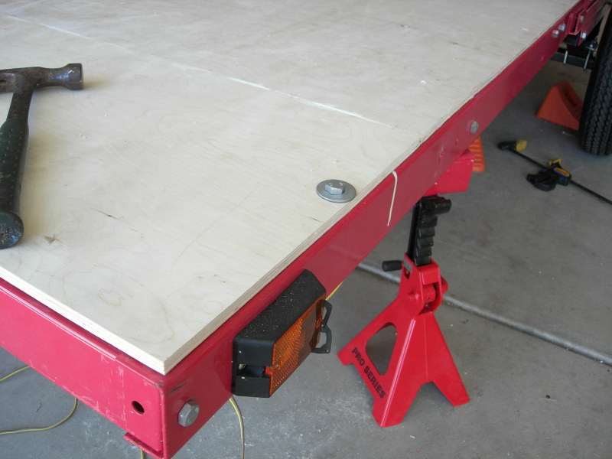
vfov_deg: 37.7
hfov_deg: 49.0
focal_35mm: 38
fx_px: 672
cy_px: 230
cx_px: 306
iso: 64
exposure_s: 1/74
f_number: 2.8
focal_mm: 7.8
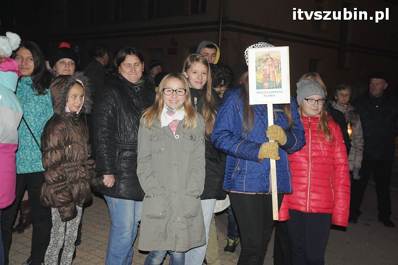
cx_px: 199
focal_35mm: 42
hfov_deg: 46.4
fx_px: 464
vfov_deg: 31.8
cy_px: 132
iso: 2000
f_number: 5
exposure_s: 1/60
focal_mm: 28
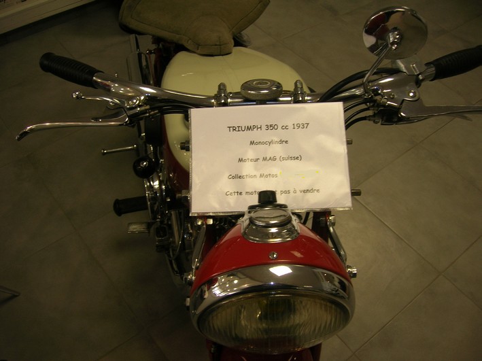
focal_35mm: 34
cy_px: 180
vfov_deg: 41.8
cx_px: 241
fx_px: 473
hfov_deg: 54.0
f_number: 2.9
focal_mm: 5.7
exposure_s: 1/30
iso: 50
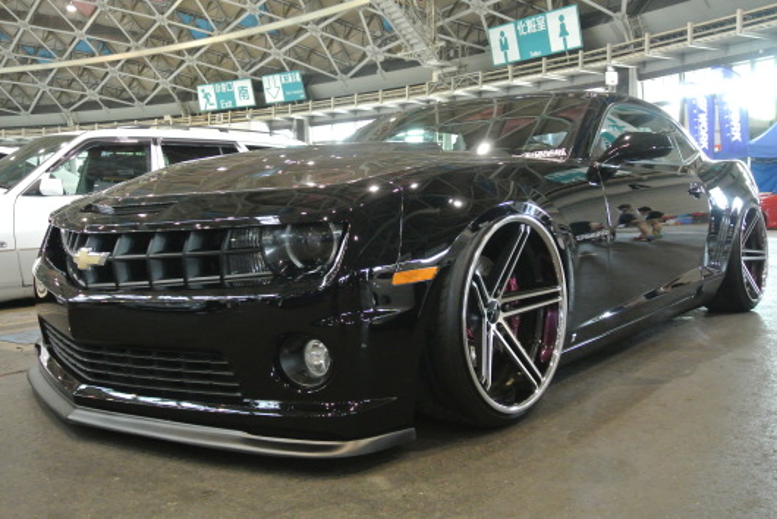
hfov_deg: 55.8
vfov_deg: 38.9
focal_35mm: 34
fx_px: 734
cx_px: 388
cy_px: 260
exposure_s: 1/30
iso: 1800
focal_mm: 12.7
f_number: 3.8
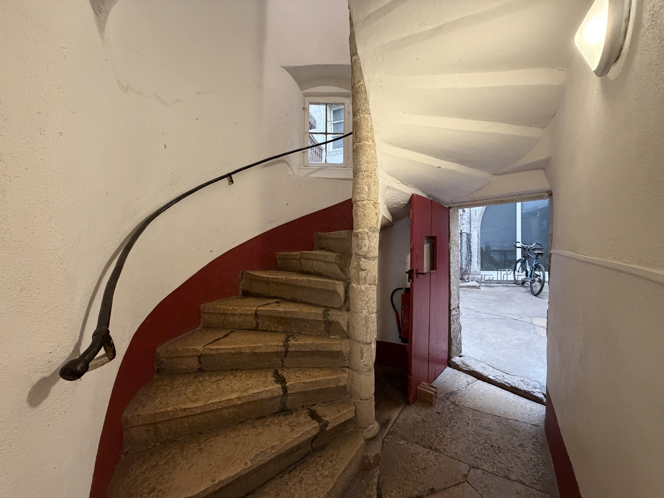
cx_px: 332
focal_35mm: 14
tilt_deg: -0.2
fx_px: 269
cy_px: 249
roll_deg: +1.6
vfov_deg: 85.7
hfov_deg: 102.1
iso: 500
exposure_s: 1/50
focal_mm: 2.22
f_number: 2.2
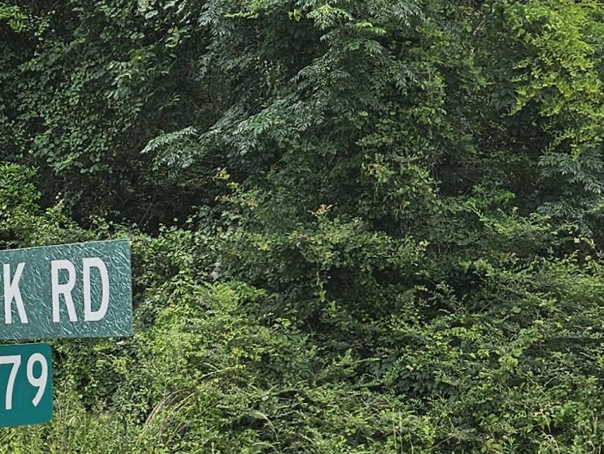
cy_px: 460
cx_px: -210
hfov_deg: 19.6
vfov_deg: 15.9
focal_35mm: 91
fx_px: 1588
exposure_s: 1/1163
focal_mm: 5.4
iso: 40
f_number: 1.8
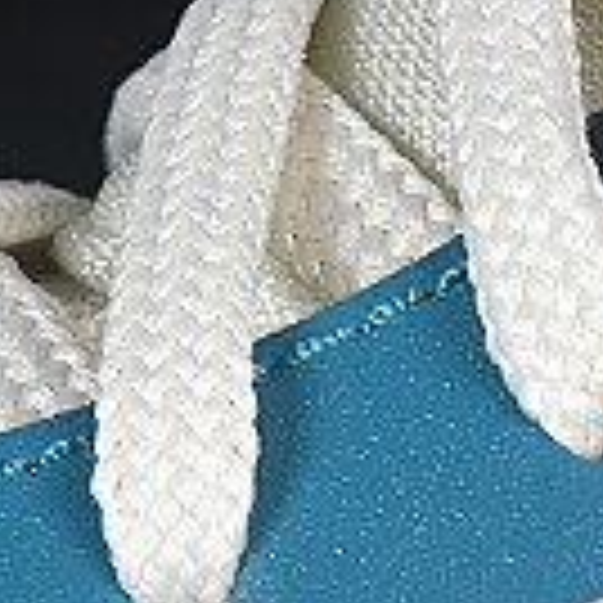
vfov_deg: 3.4
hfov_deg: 3.4
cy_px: 1296
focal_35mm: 514
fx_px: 10130
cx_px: 873
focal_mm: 50
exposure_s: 1/80
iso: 160
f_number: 7.1
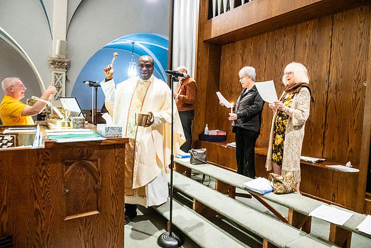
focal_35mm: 24
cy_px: 124
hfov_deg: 73.7
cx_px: 186
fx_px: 247
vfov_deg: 53.2
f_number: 7.1
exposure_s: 1/60
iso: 5000
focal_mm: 24
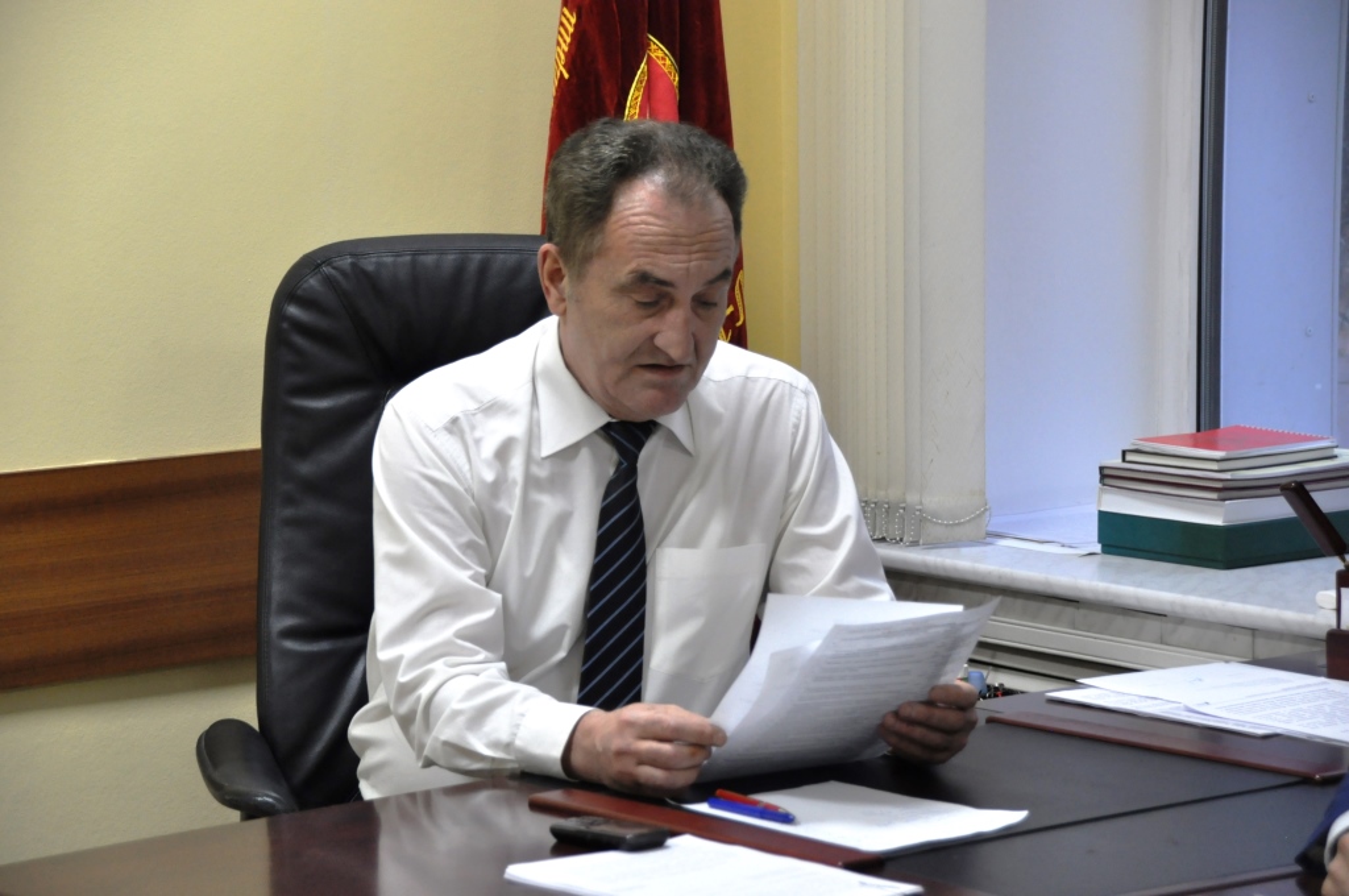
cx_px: 674
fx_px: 4210
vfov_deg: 12.1
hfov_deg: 18.2
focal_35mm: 112
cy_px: 448
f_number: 5
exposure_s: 1/80
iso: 1000
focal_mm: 75
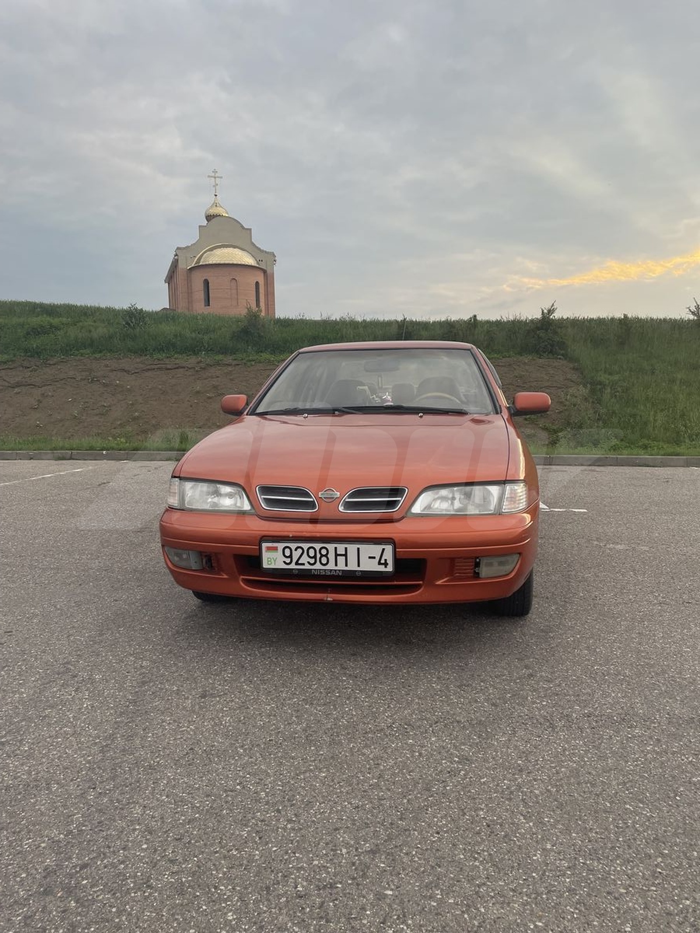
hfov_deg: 53.1
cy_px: 466
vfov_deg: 67.3
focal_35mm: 26
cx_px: 350
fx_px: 701
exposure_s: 1/812
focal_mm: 4.2
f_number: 1.6
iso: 50
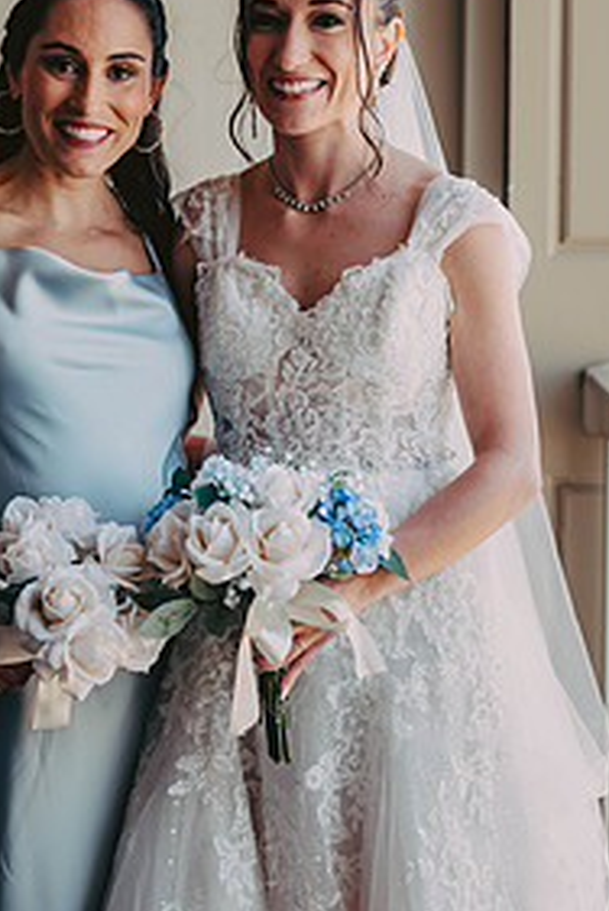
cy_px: 318
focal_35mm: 144
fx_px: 3645
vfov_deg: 14.2
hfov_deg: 9.5
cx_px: 211
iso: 320
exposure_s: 1/320
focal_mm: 90
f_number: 2.8
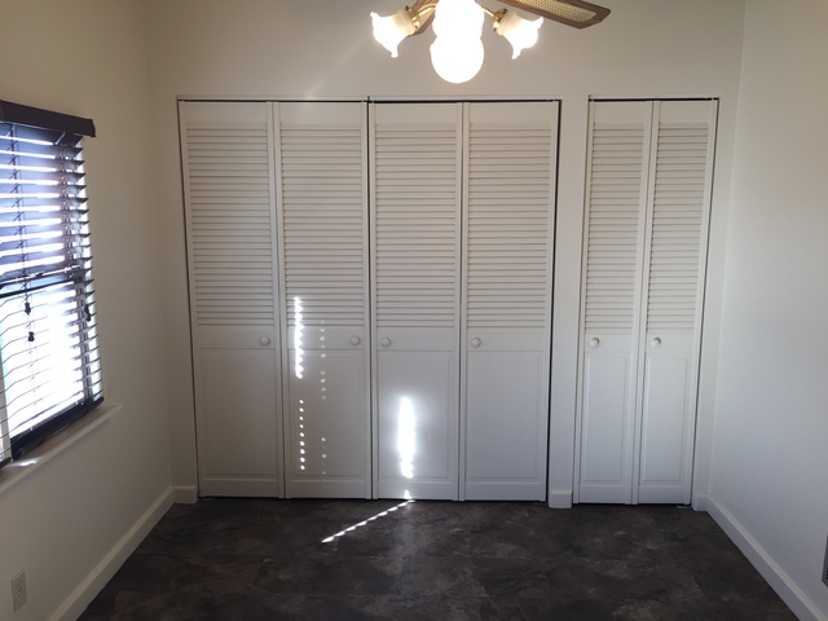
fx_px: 694
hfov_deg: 61.7
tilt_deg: -11.6
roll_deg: -0.2
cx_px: 414
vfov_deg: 48.2
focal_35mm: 29
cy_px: 310
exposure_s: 1/60
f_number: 2.2
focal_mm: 4.15
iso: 40
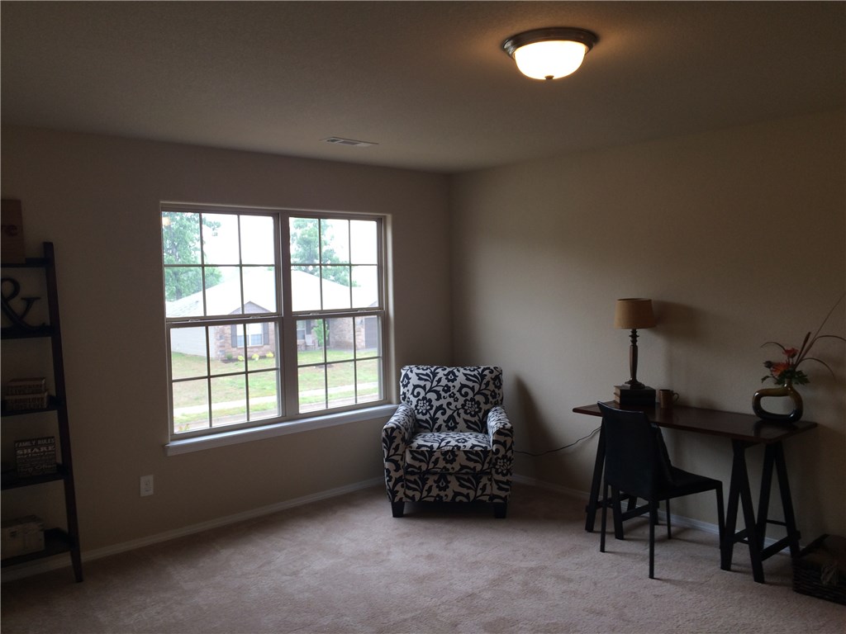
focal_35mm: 29
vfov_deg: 48.2
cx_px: 423
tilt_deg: -3.8
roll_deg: +0.7
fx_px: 709
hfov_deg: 61.7
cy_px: 317
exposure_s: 1/60
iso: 32
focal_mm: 4.15
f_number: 2.2
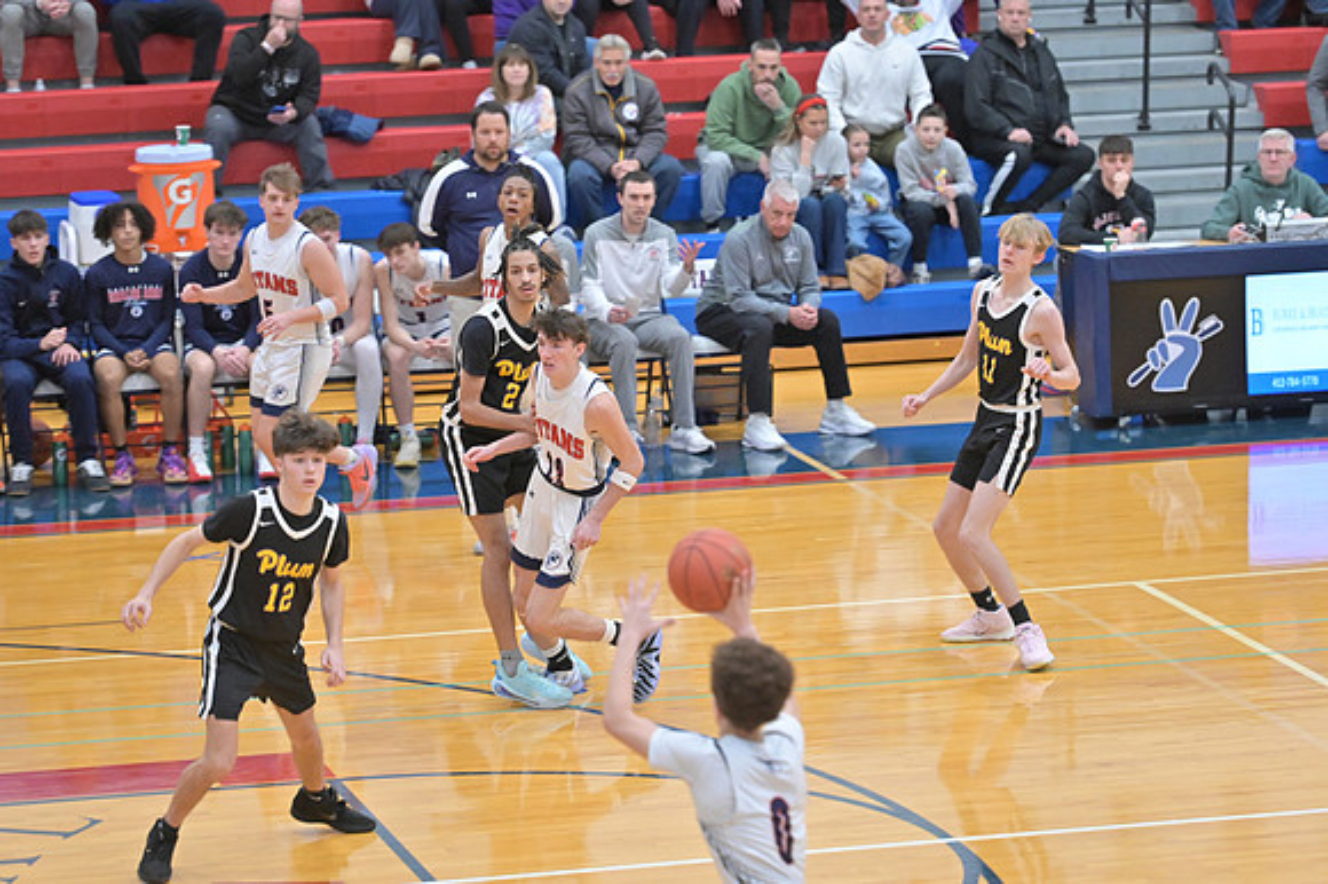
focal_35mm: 165
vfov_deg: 8.3
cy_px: 442
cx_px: 664
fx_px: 6083
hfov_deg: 12.5
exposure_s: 1/800
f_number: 4
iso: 7200
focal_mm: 165
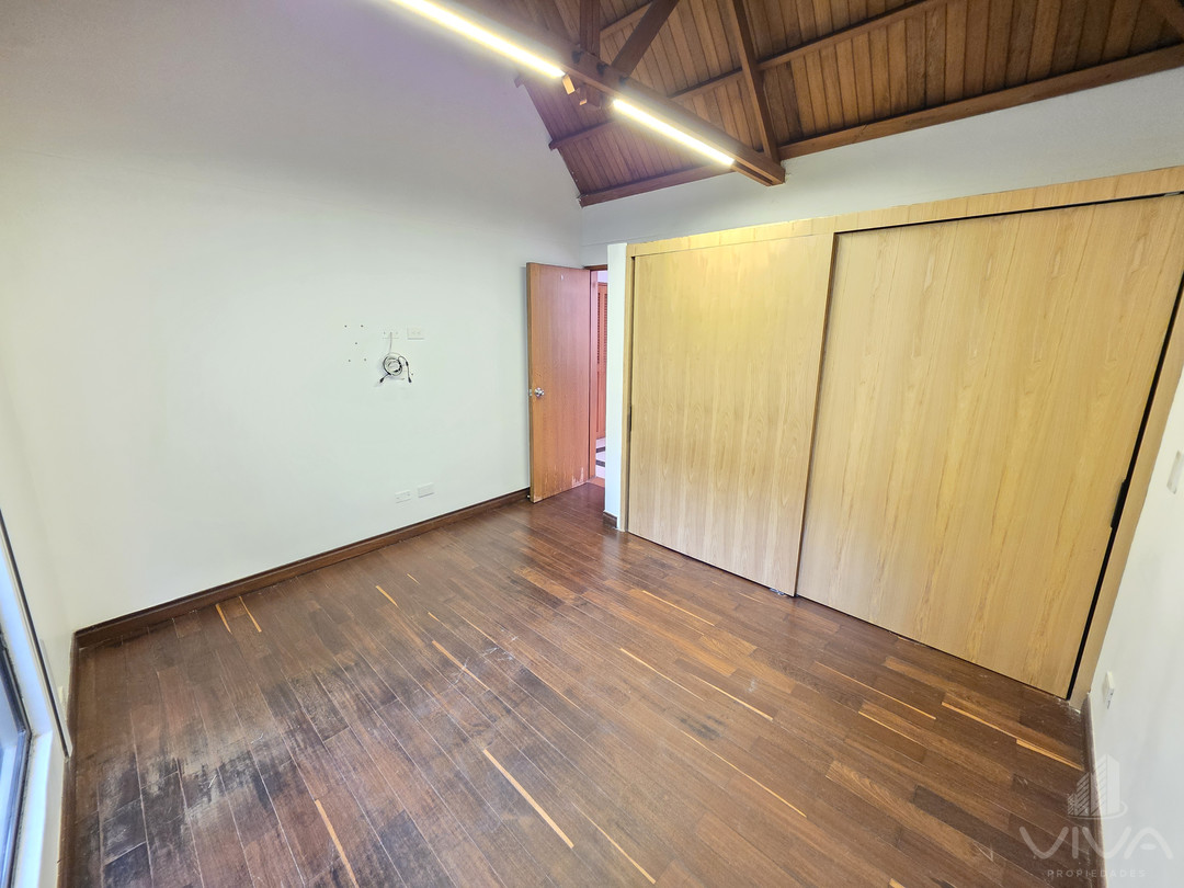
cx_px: 592
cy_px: 444
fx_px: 445
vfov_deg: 89.9
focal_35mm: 13
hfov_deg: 106.2
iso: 800
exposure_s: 1/40
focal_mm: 2.2
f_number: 1.9
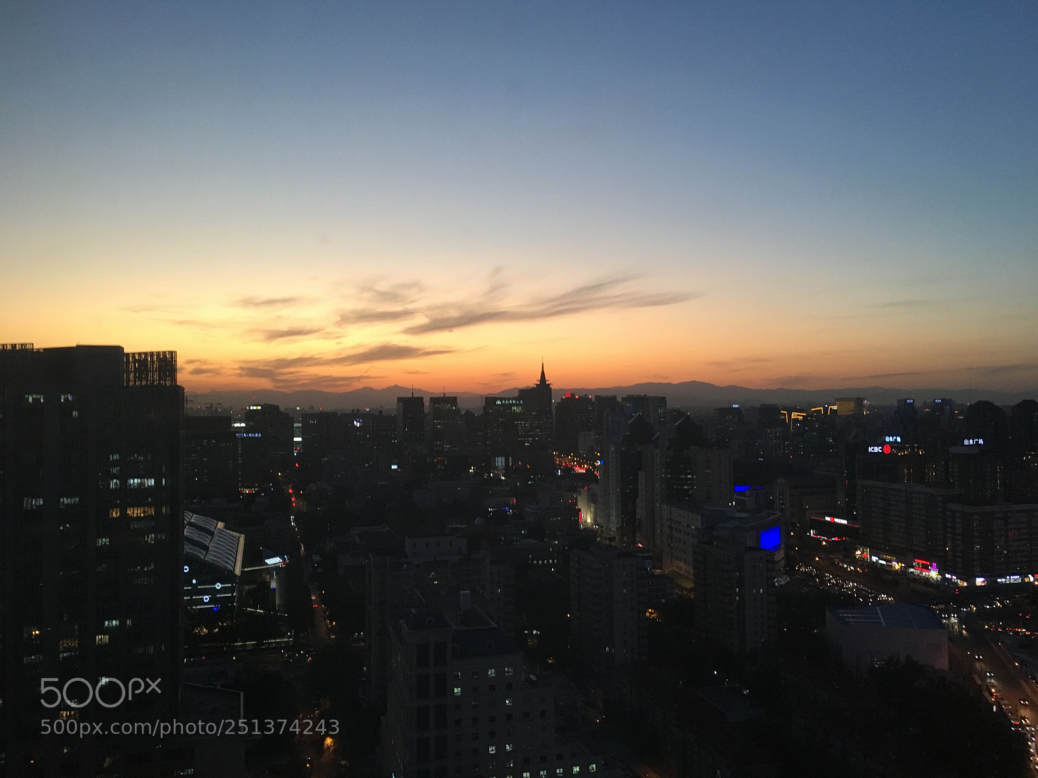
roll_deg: -0.2
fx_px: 870
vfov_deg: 48.2
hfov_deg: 61.7
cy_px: 389
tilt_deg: +1.4
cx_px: 519
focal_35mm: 29
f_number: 2.2
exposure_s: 1/33
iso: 160
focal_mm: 4.15
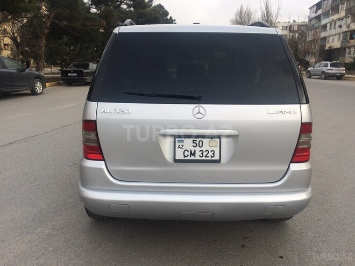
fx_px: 297
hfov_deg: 61.7
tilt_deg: -13.5
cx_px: 178
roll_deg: +0.6
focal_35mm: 29
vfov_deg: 48.2
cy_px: 133
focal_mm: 4.15
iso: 32
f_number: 2.2
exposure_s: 1/578
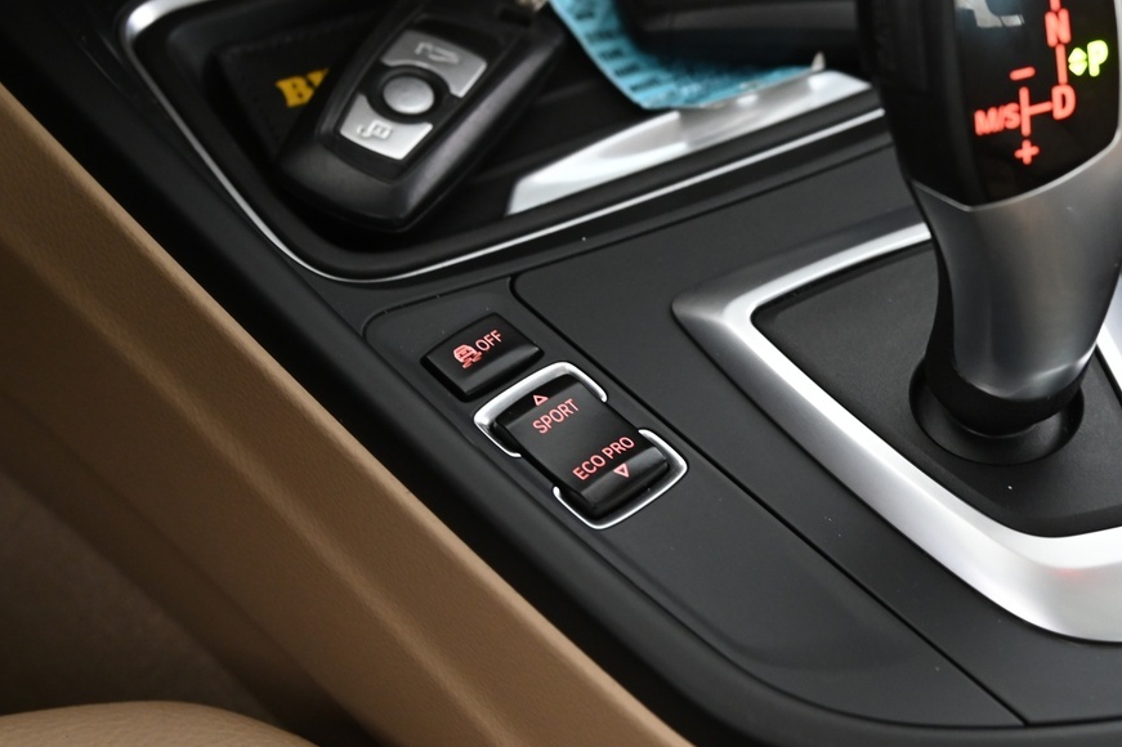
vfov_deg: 16.6
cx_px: 832
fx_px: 2555
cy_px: 398
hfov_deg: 24.5
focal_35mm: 82
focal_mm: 44
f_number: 4
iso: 2000
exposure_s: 1/13
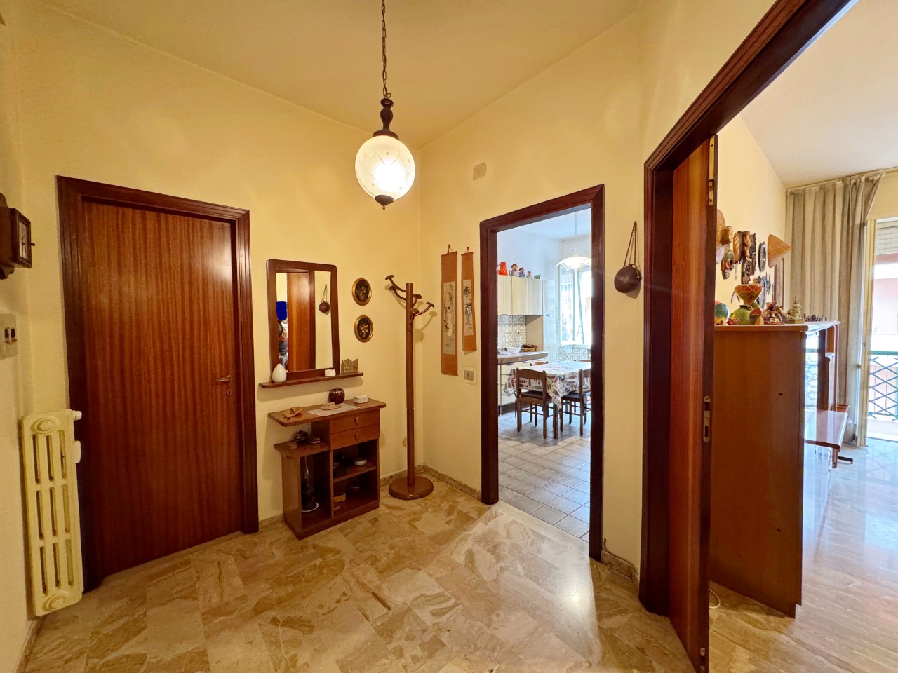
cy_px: 336
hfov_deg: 102.1
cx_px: 449
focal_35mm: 14
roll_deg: +1.0
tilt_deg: -2.5
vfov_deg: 85.7
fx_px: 363
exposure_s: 1/50
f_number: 2.2
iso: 640
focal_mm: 2.22
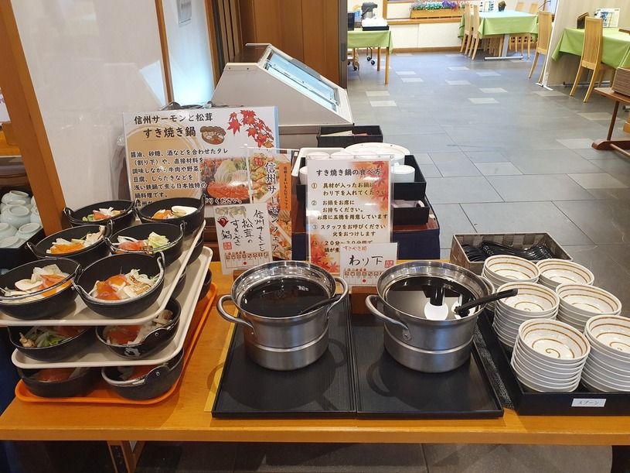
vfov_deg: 53.1
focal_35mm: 26
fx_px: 473
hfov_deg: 67.3
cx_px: 315
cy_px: 236
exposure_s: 1/50
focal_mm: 4.32
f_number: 2.4
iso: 320
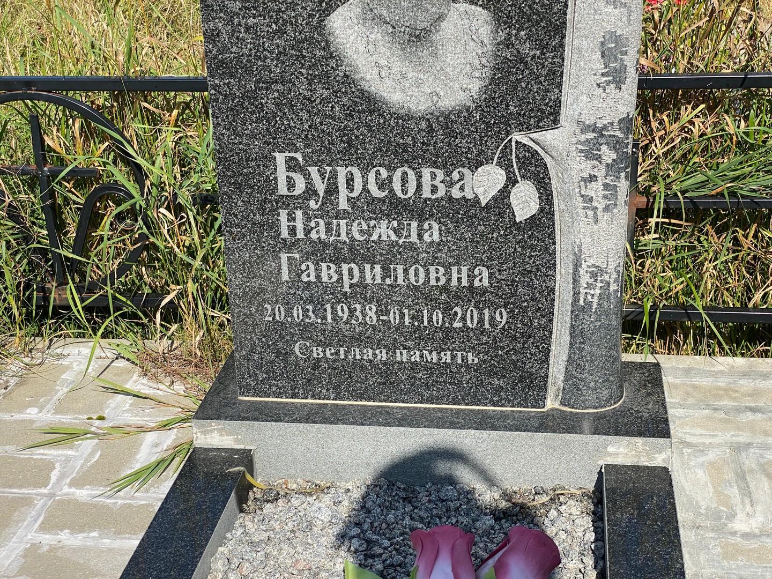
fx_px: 1160
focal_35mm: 52
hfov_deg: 36.8
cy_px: 290
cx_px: 386
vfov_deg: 28.0
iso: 20
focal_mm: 6
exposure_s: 1/1410
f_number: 2
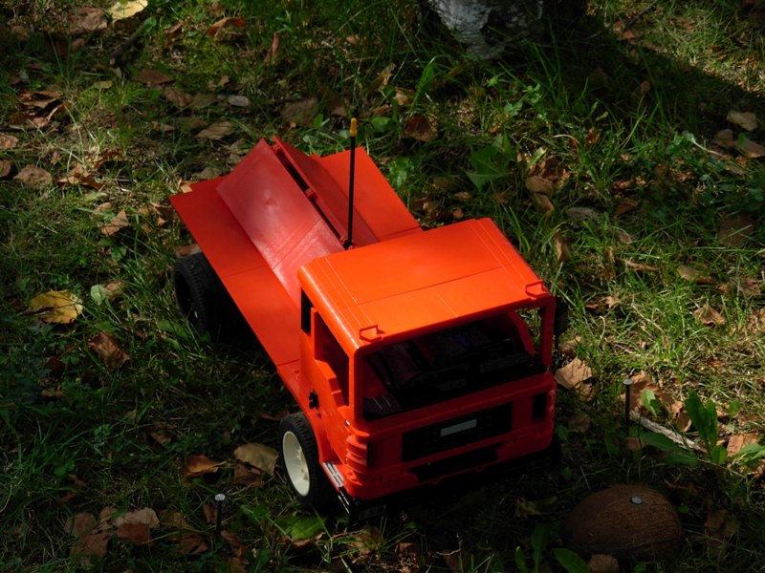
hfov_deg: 16.1
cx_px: 382
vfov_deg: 12.1
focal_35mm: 122
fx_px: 2696
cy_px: 286
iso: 79
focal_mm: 20.2
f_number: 4.3
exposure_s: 1/287
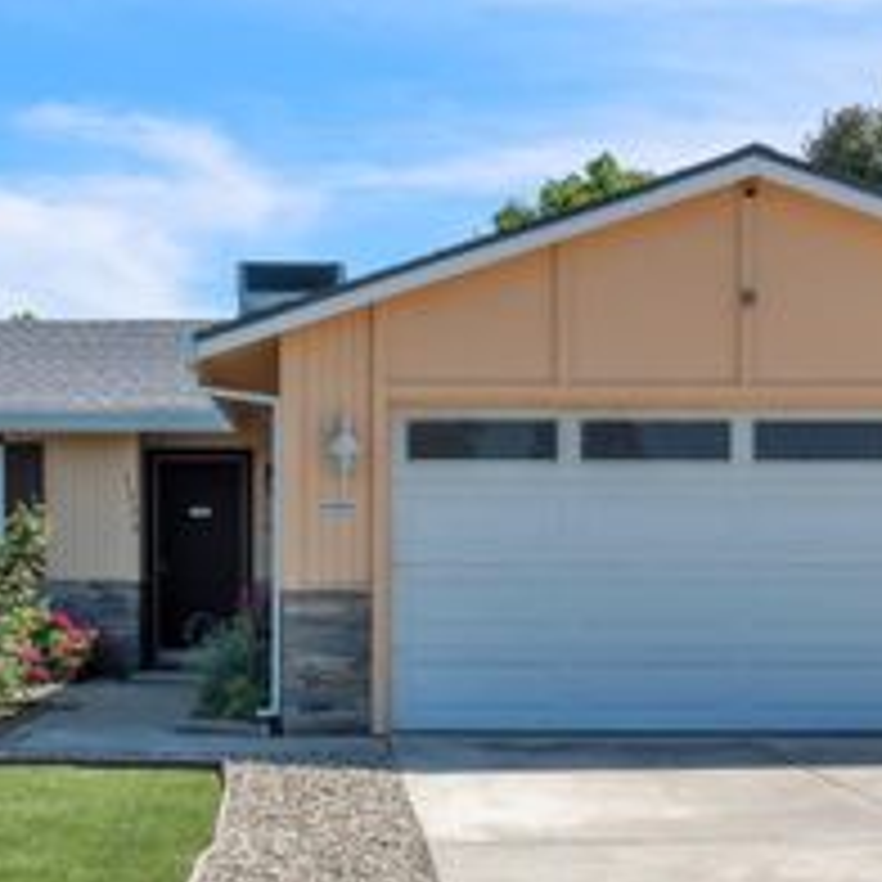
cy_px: 565
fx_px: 1874
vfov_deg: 26.4
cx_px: 328
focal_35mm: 65
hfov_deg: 26.4
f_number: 7.1
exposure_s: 1/400
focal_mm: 30
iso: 200
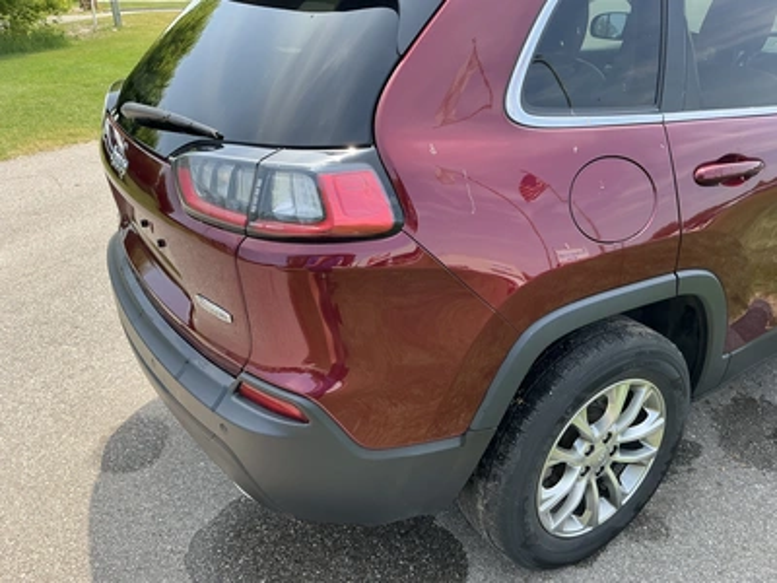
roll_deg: +0.9
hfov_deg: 63.4
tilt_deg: -22.8
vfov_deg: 49.7
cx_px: 388
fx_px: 628
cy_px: 292
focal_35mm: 28
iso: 25
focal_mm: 3
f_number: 1.8
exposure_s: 1/299
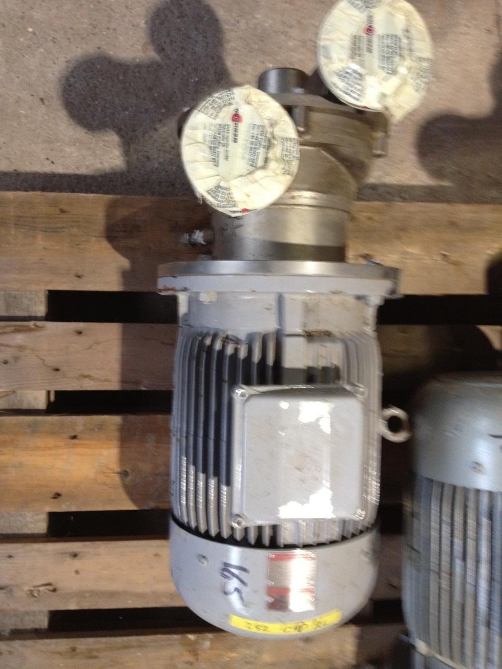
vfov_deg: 52.6
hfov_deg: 40.7
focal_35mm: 35
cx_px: 251
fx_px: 677
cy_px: 334
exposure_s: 1/20
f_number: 2.4
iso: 200
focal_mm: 4.28
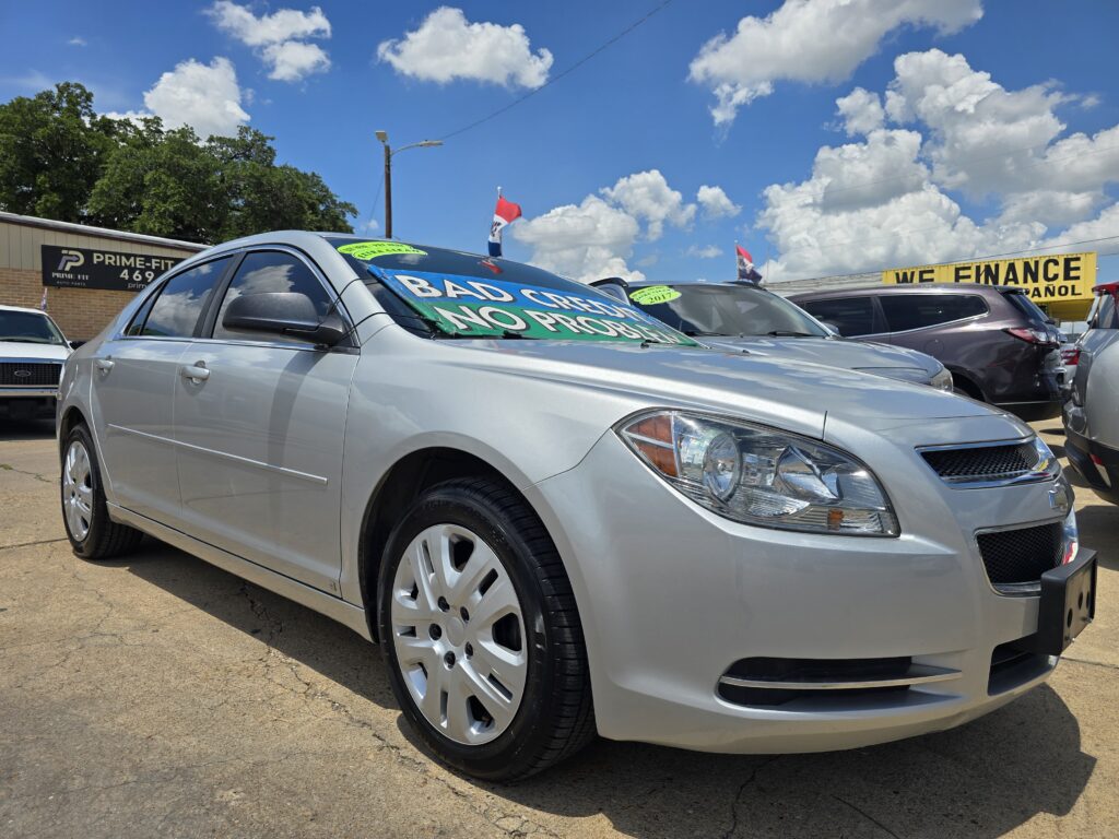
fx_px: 744
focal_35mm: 23
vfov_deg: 58.9
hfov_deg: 73.9
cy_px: 420
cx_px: 560
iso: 12
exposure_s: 1/1279
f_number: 1.7
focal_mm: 6.3
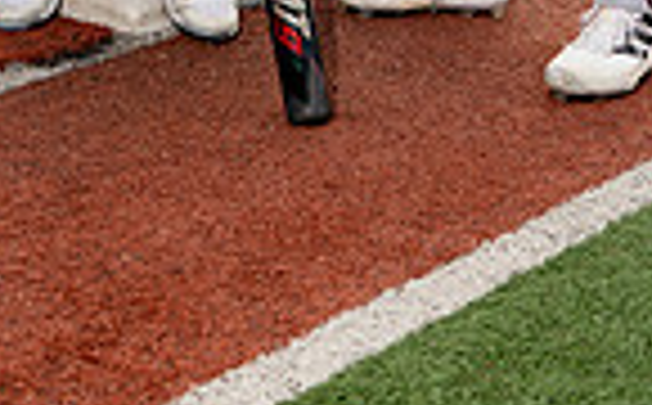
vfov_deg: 10.3
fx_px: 1969
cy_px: -549
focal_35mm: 111
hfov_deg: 18.6
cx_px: 103
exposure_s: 1/250
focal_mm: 35
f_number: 5.6
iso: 250
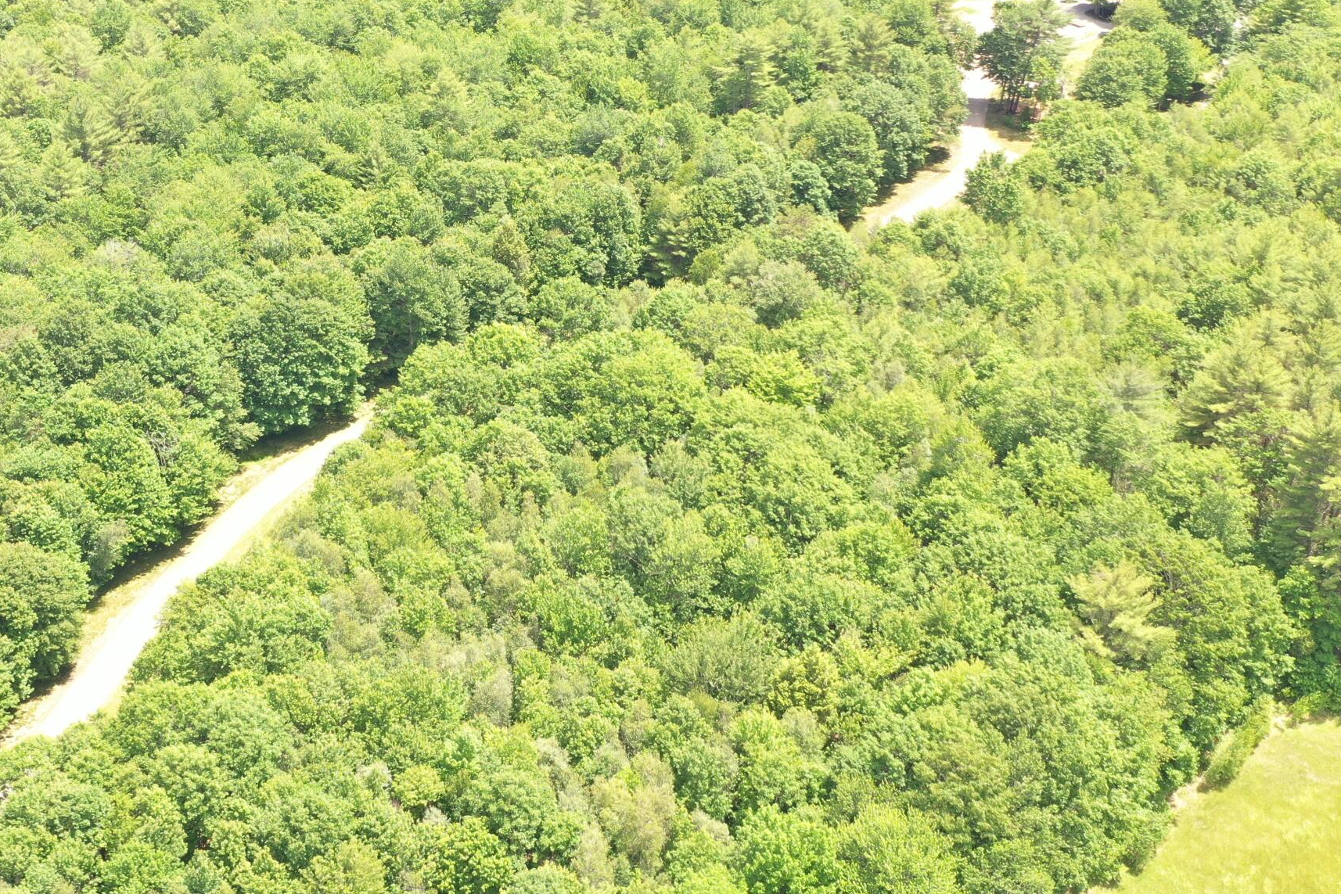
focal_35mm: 49
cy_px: 202
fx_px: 1825
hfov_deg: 40.0
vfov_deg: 27.1
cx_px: 476
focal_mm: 10.26
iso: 100
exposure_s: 1/120
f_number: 4.5
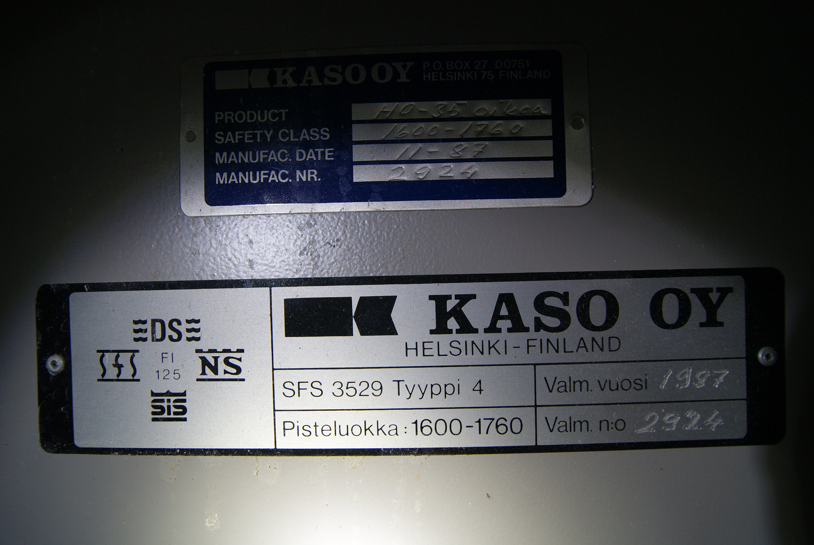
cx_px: 407
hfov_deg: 61.9
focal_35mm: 30
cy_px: 272
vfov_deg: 43.7
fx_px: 679
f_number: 5.6
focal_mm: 20
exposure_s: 1/80
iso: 100
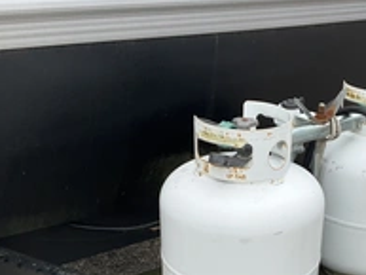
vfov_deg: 23.9
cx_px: 264
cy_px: 239
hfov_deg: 31.7
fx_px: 635
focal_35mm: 60
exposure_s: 1/162
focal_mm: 3
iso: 20
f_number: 1.8
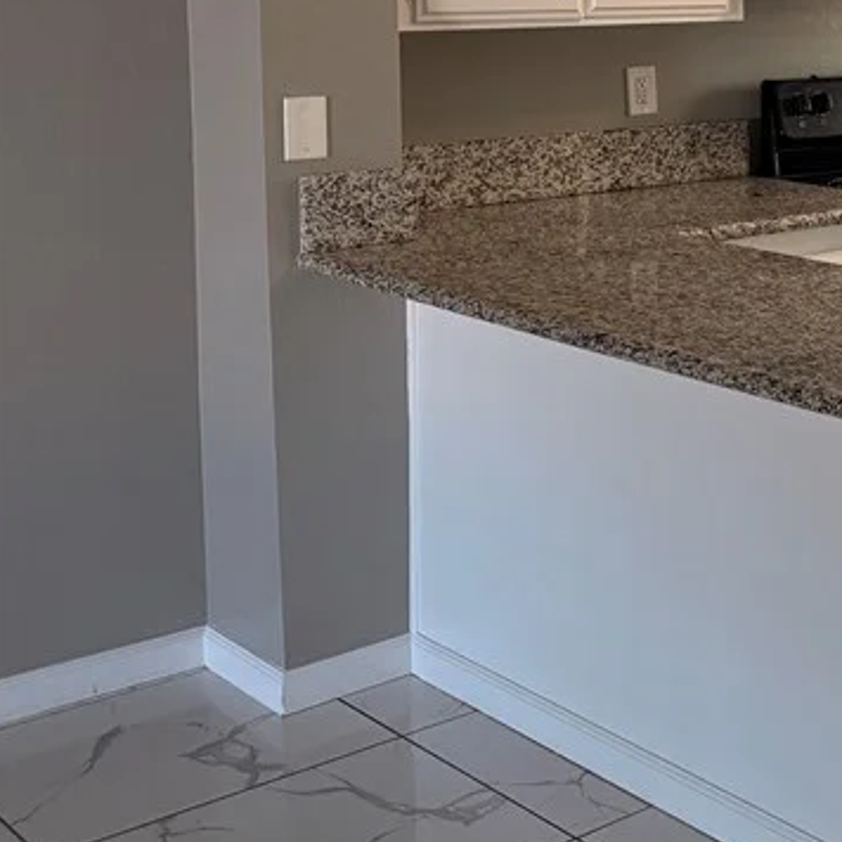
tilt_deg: -4.8
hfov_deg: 23.5
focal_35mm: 61
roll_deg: -0.8
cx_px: 1199
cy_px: 80
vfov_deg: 27.1
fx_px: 1679
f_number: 1.78
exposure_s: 1/120
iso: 250
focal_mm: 6.76
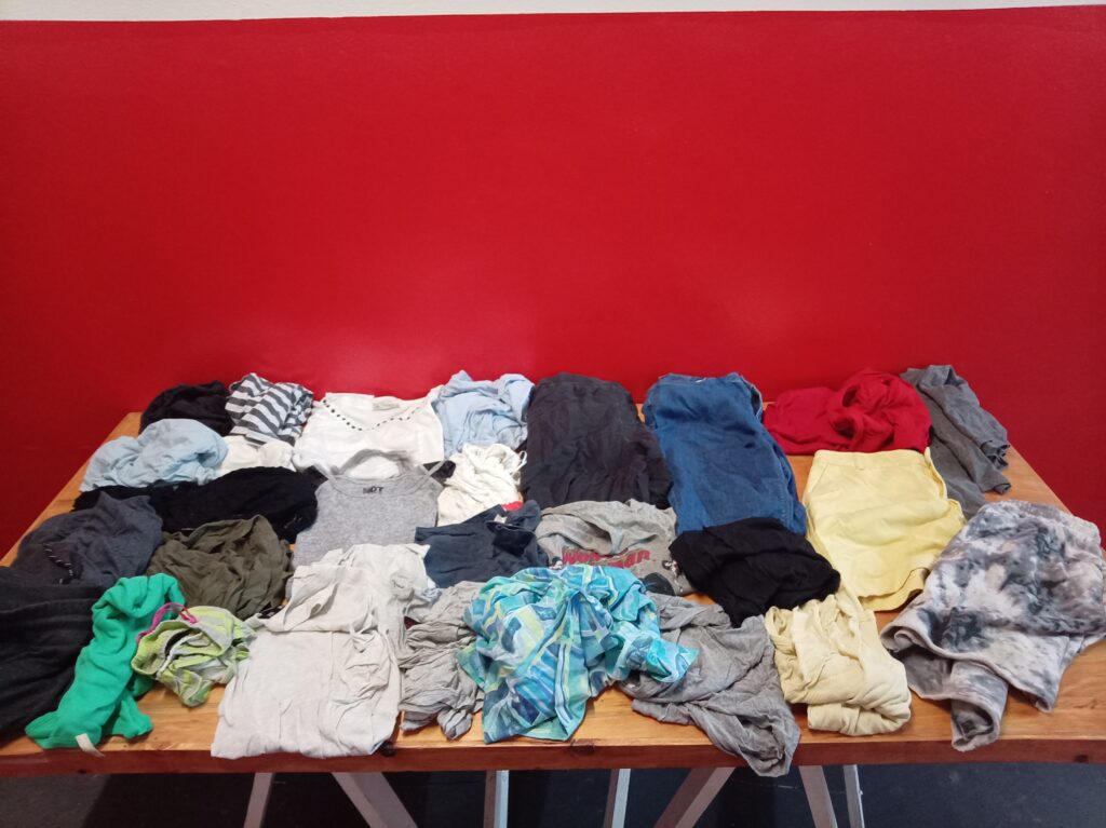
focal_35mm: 25
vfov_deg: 54.8
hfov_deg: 69.4
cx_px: 553
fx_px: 798
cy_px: 414
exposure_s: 1/20
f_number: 1.8
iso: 1244
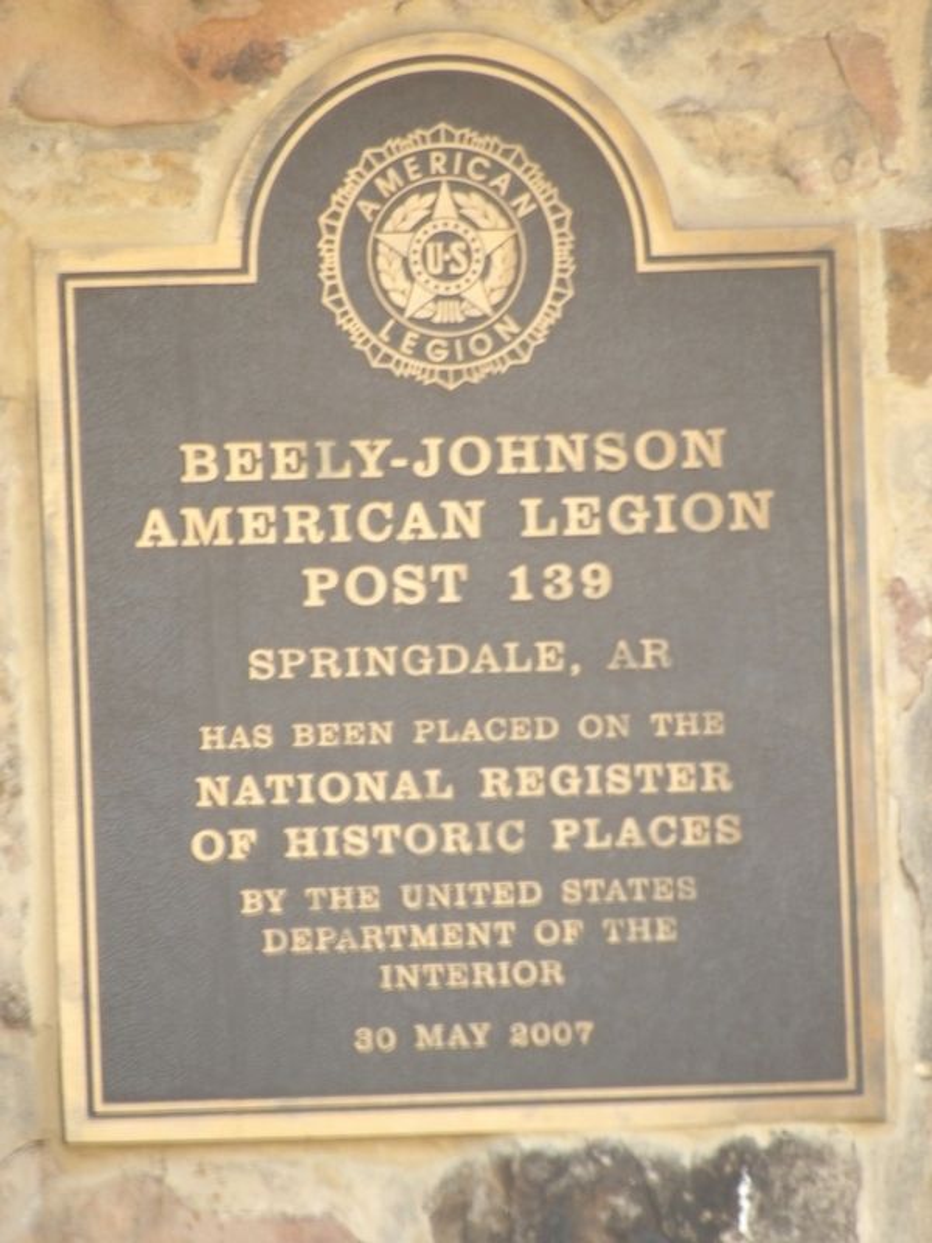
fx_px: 30442
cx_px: 466
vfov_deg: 2.3
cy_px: 622
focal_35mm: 848
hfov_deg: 1.8
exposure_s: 1/60
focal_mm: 152.1
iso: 188
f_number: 4.8
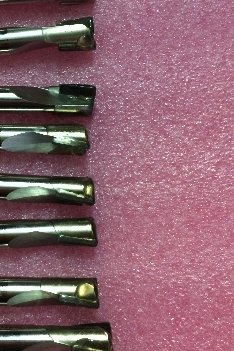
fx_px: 468
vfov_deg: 41.1
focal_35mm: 48
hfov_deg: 27.1
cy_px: 158
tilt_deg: -86.2
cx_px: 25
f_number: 2.2
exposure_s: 1/17
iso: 500
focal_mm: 4.15
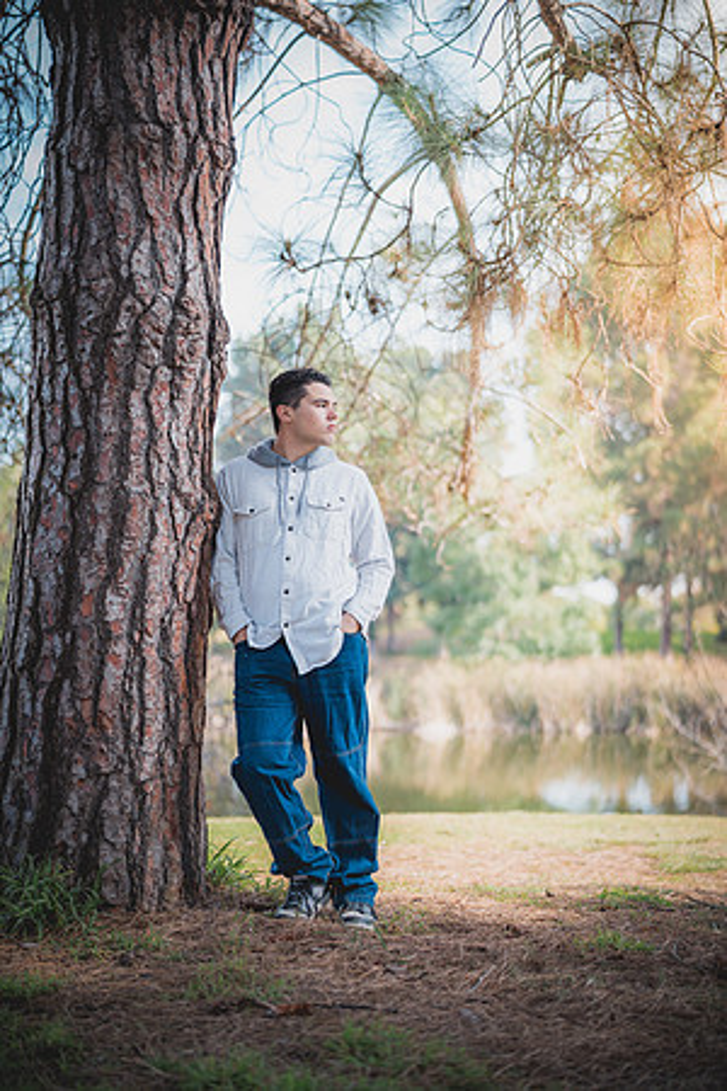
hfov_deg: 27.0
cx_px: 364
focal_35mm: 50
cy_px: 546
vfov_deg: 39.6
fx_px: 1514
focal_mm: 50
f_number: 1.4
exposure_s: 1/2000
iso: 250
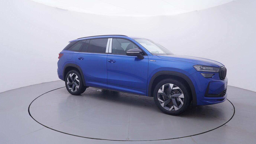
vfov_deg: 46.6
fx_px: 167
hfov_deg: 75.1
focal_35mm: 25
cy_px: 61
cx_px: 131
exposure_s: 1/80
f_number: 5
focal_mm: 15
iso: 200
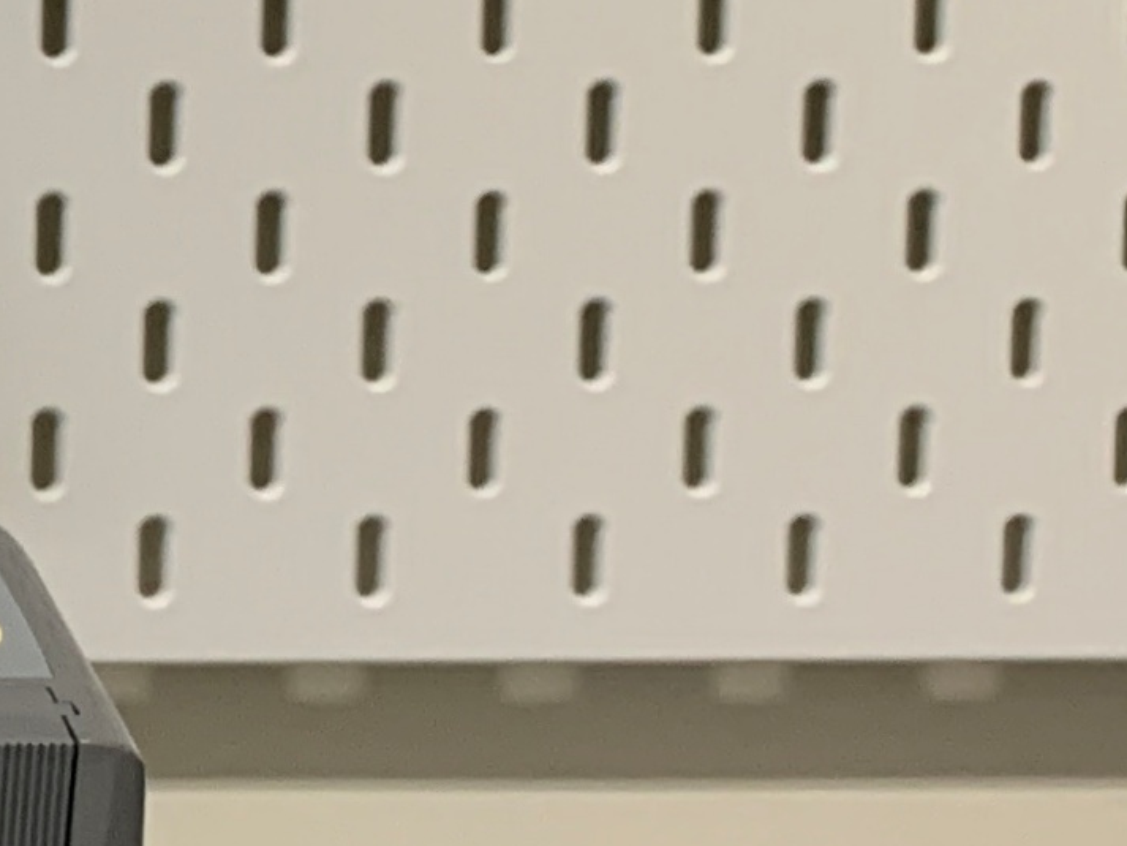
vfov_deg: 10.1
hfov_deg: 11.4
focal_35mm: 147
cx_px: -1448
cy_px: 364
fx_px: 4787
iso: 100
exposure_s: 1/60
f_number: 1.8
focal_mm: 4.25
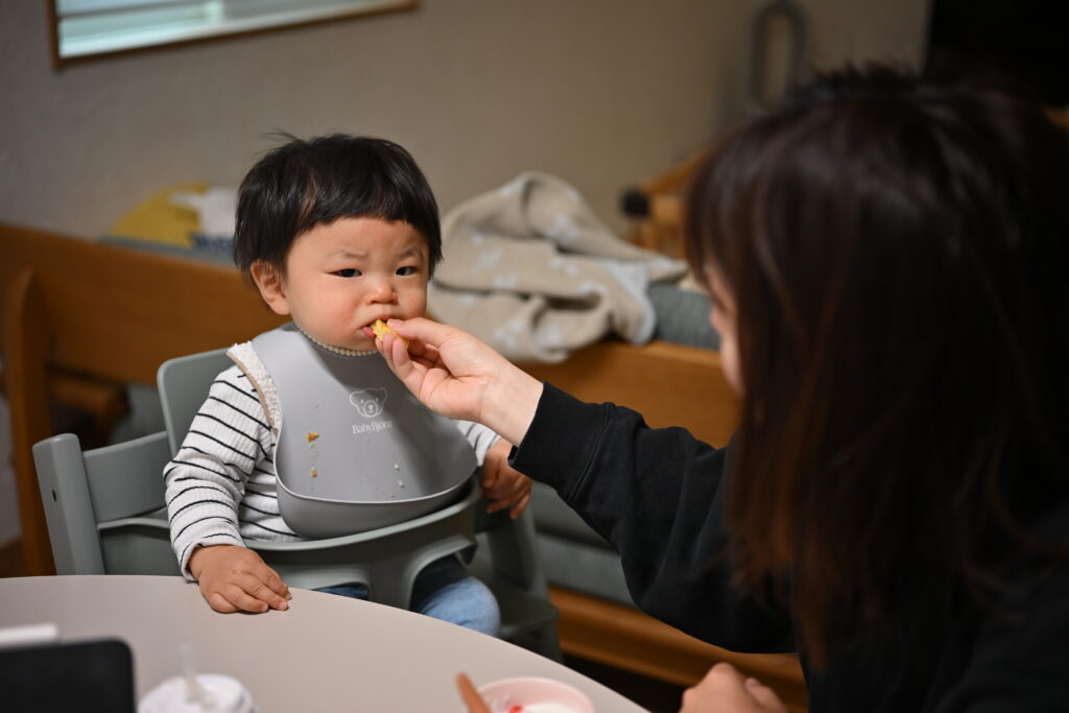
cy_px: 356
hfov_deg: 39.6
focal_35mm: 50
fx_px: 1485
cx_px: 534
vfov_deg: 27.0
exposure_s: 1/125
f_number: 2
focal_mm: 50
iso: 400
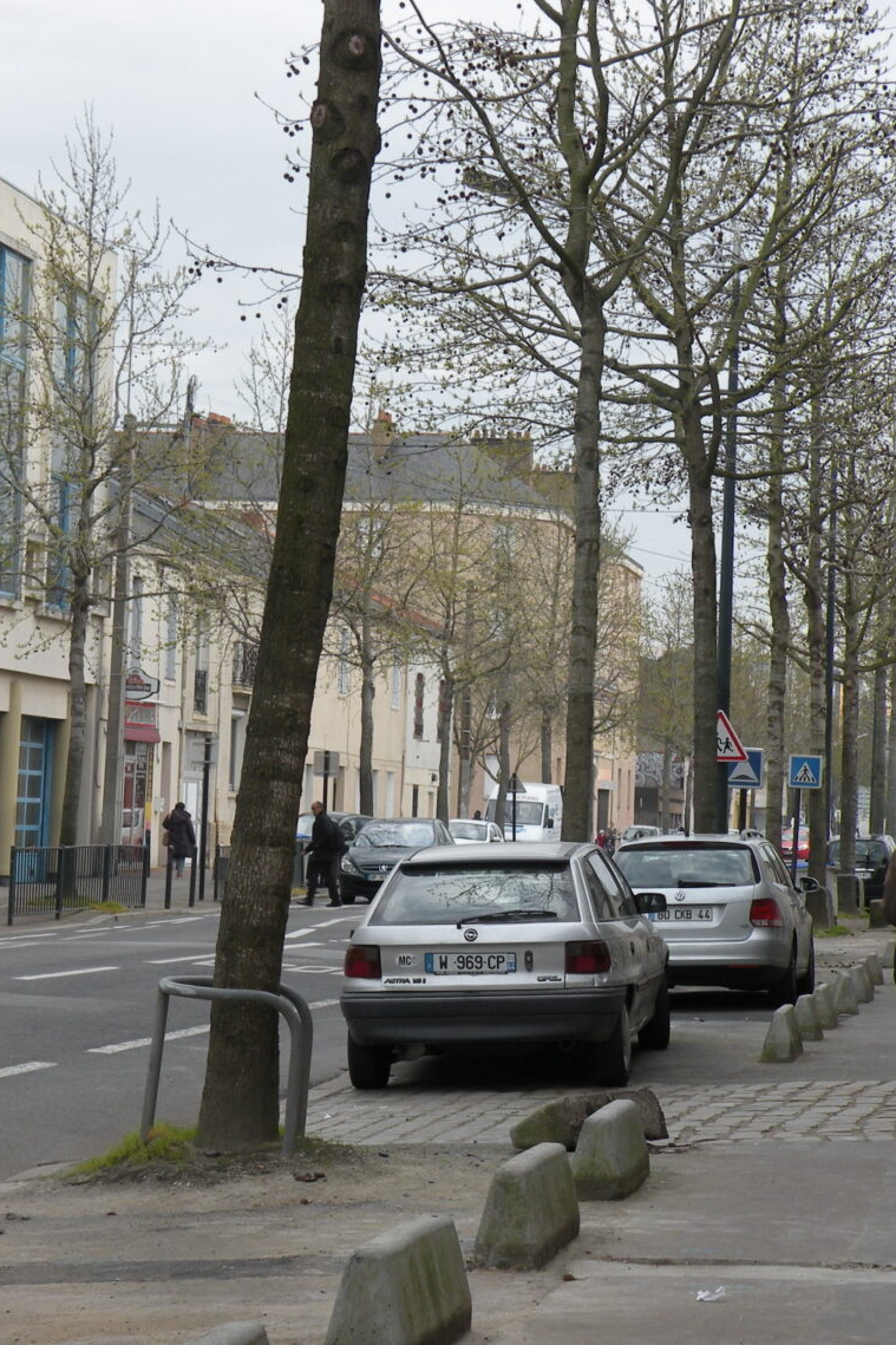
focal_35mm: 94
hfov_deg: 14.5
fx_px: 3510
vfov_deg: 21.7
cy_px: 668
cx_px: 554
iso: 64
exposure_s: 1/103
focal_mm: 11.9
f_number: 4
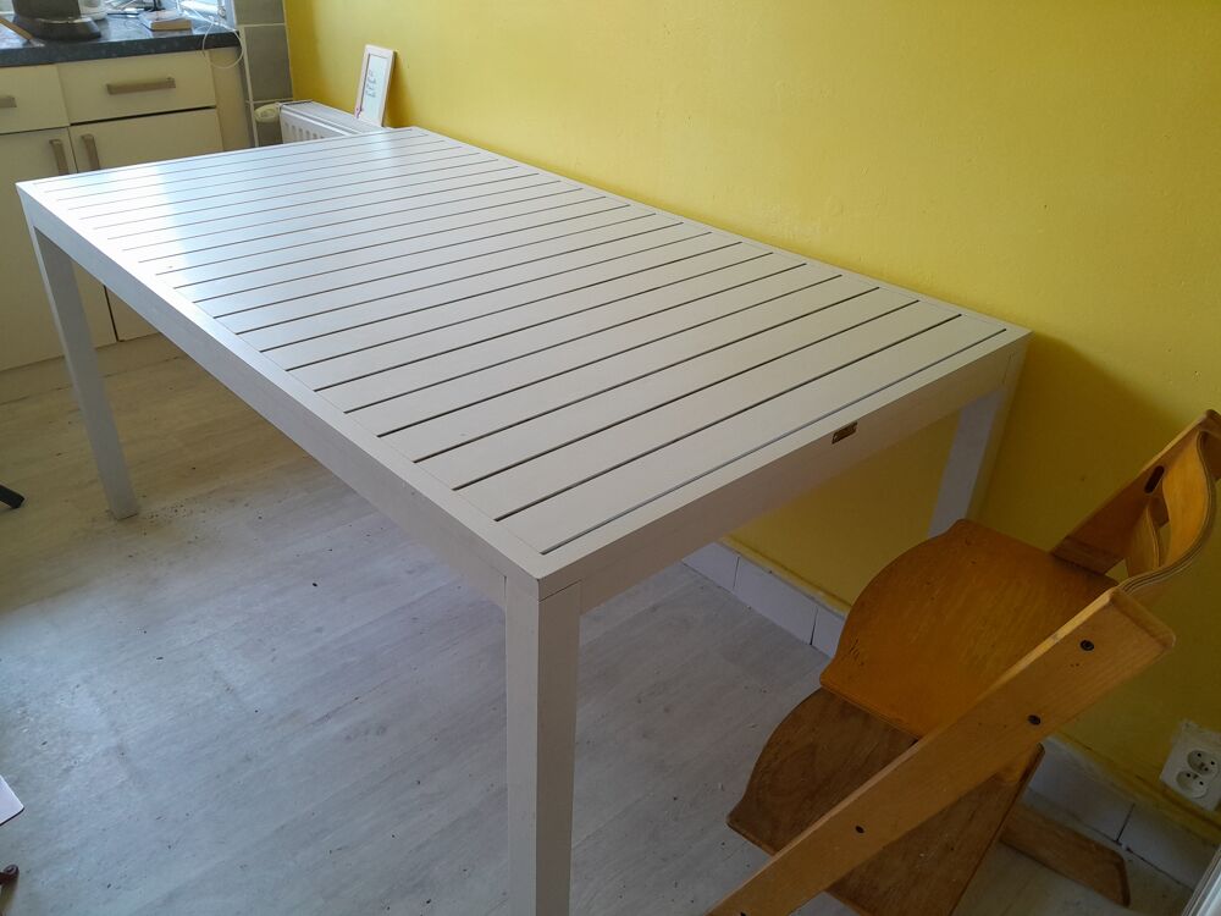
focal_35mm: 26
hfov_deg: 67.3
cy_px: 458
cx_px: 610
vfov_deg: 53.1
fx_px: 917
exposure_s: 1/50
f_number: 1.8
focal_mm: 3.98
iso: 125
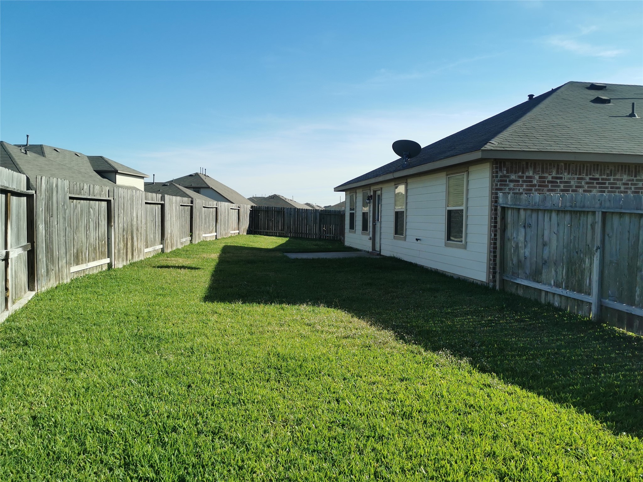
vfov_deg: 51.4
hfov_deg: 65.3
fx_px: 502
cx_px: 322
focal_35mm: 27
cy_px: 241
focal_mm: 5.56
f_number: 1.6
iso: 50
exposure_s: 1/3571
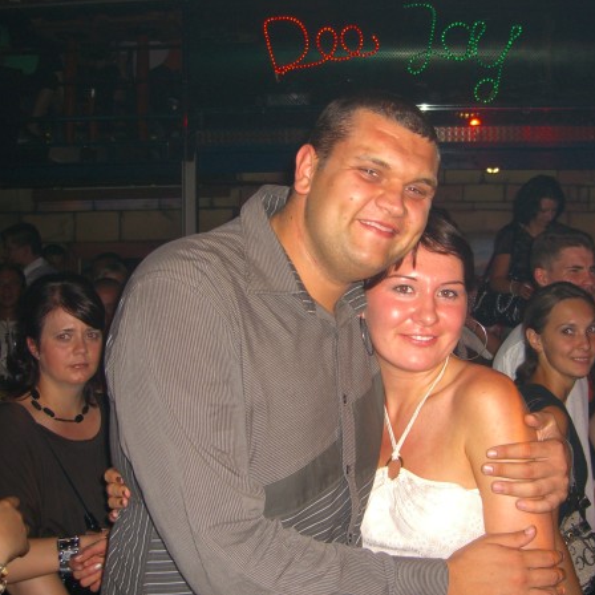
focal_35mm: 45
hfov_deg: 37.3
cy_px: 298
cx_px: 376
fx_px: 875
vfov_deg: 37.6
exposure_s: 1/60
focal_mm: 7.9
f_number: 2.8
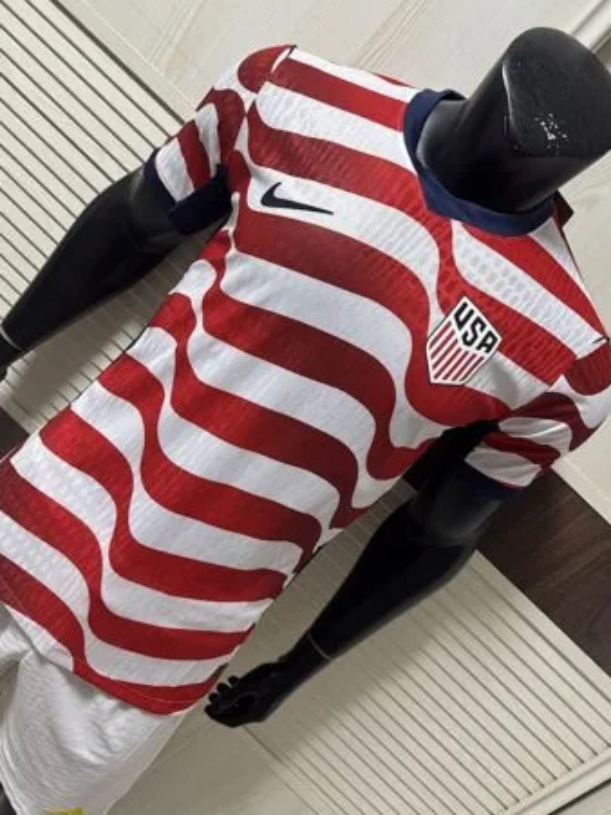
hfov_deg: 51.3
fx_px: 636
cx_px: 280
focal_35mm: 27
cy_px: 384
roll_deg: -43.9
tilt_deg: -19.1
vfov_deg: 65.3
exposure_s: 1/48
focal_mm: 6.76
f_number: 1.78
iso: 200
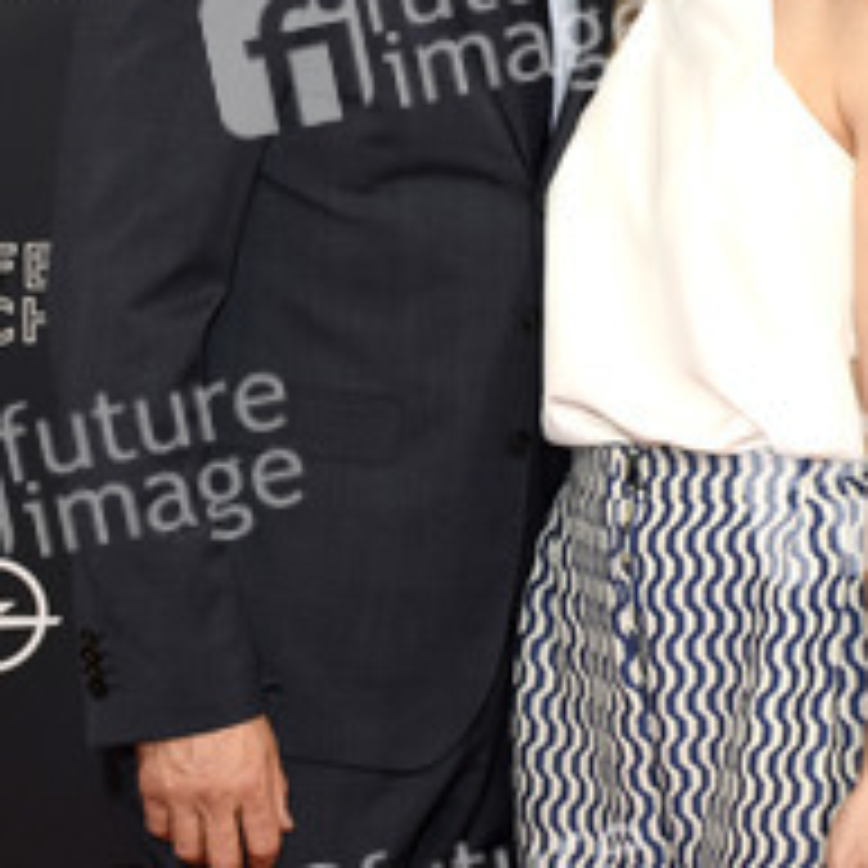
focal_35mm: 111
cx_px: 562
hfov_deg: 15.7
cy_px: 256
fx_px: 3149
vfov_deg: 15.6
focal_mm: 42
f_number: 6.3
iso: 400
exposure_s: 1/100
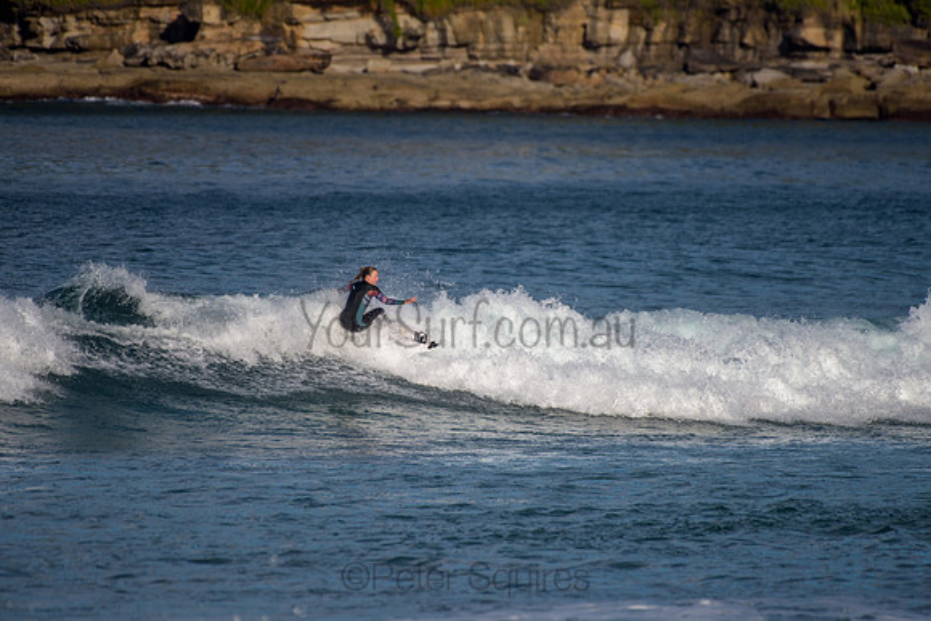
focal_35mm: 613
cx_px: 478
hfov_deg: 3.4
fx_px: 15863
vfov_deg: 2.2
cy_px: 302
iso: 125
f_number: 5.6
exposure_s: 1/2000
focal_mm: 500
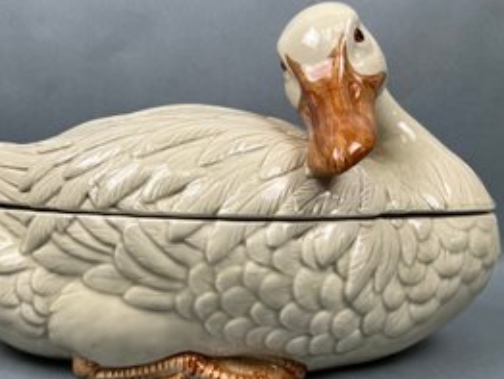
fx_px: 495
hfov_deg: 53.4
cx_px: 191
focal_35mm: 34
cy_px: 228
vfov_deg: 41.7
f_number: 1.5
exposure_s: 1/135
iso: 32
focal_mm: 5.7
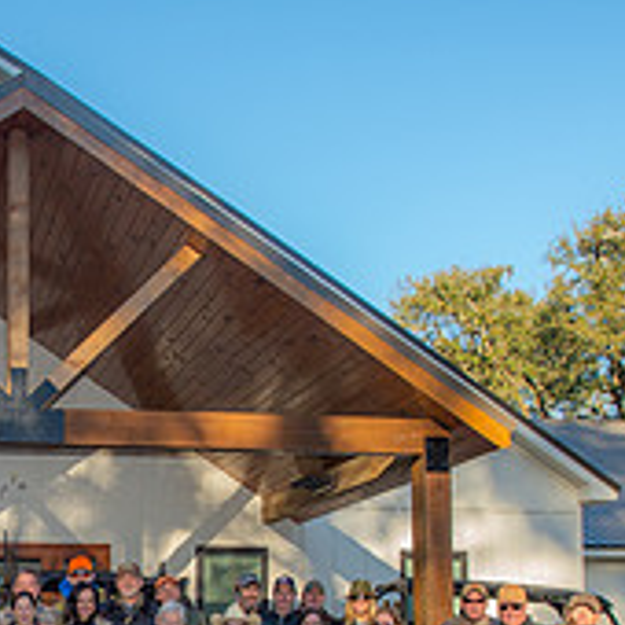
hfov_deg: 29.0
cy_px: 620
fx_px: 1123
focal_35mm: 55
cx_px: -4
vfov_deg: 29.1
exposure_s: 1/125
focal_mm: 19
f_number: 5.6
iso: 160
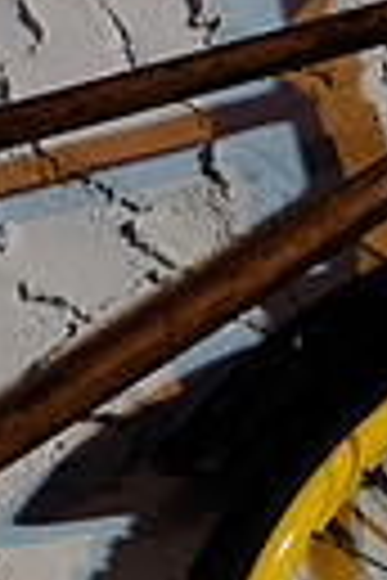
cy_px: 88
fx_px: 4628
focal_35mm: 287
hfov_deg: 4.8
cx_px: 58
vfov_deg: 7.2
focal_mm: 42.5
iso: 1600
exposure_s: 1/12
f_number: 4
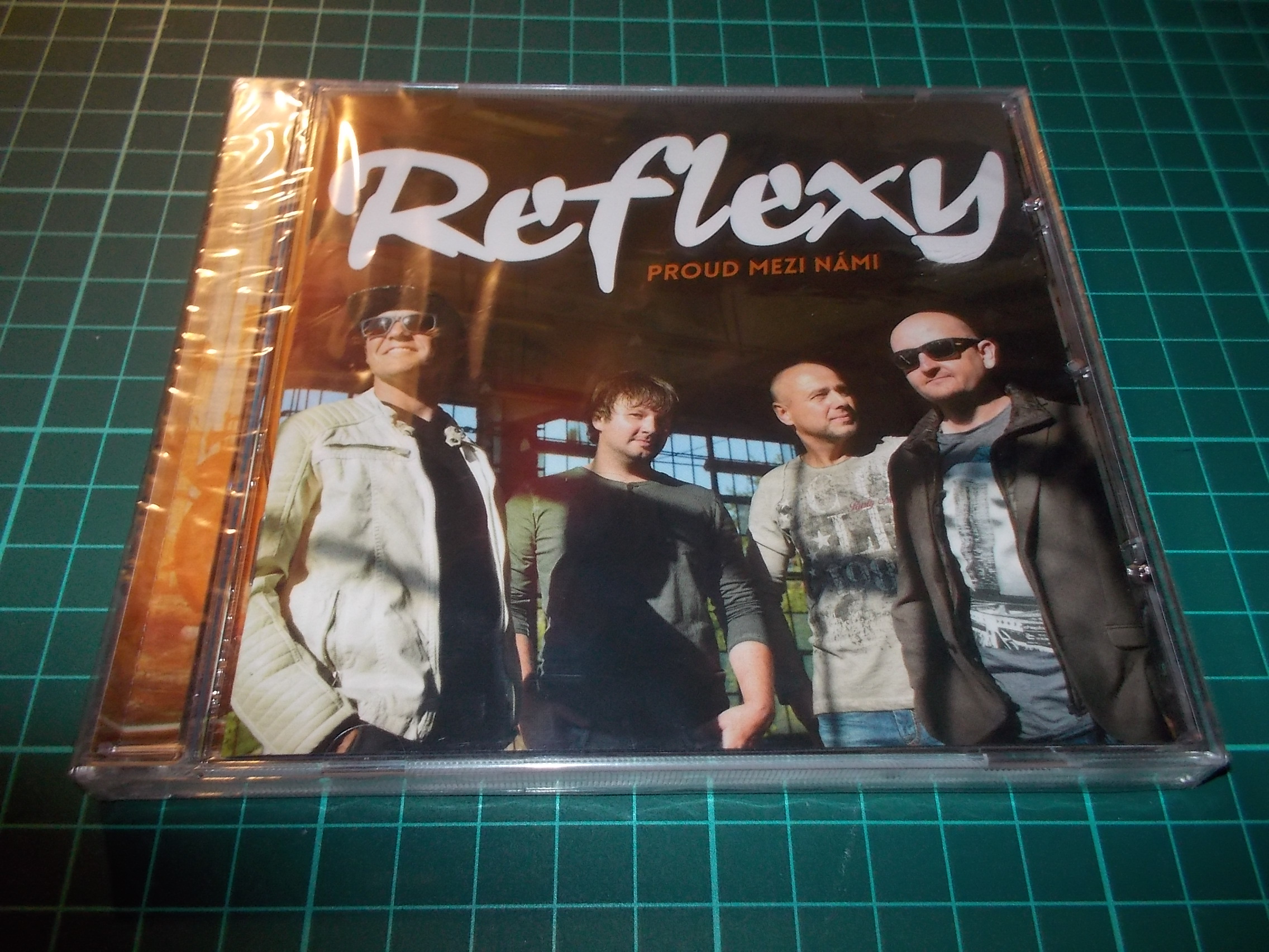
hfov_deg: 61.7
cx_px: 634
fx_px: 1063
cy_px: 476
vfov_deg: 48.2
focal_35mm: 29
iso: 200
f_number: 3.3
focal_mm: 4.1
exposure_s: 1/30
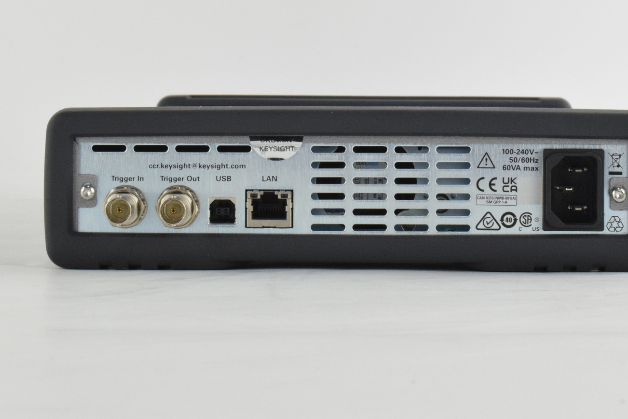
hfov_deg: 15.8
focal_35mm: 130
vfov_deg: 10.6
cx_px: 370
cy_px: 128
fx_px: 2264
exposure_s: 1/30
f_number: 22
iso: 1600
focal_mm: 55
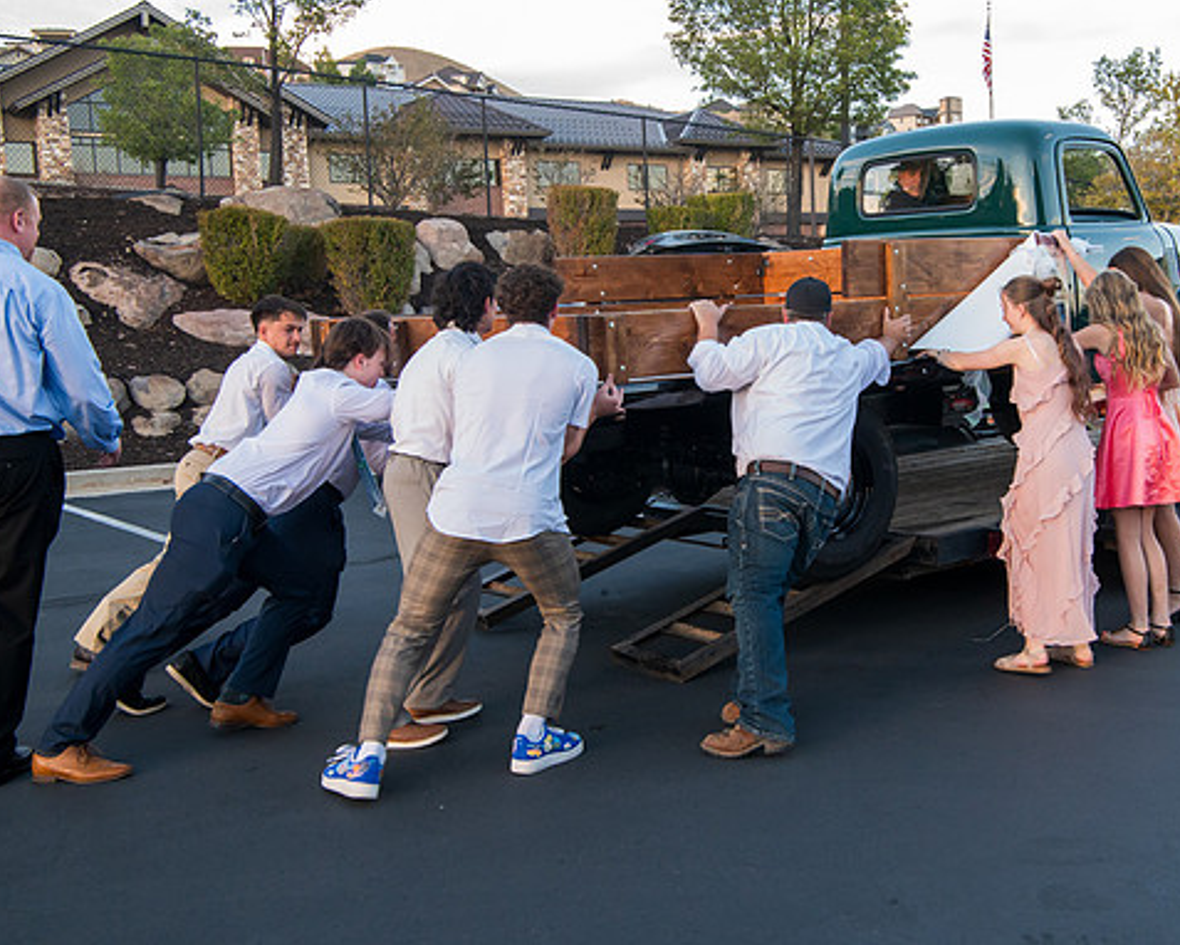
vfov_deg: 35.7
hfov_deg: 43.4
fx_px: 1467
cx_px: 758
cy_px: 475
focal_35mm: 42
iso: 3200
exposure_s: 1/80
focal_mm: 34
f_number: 16
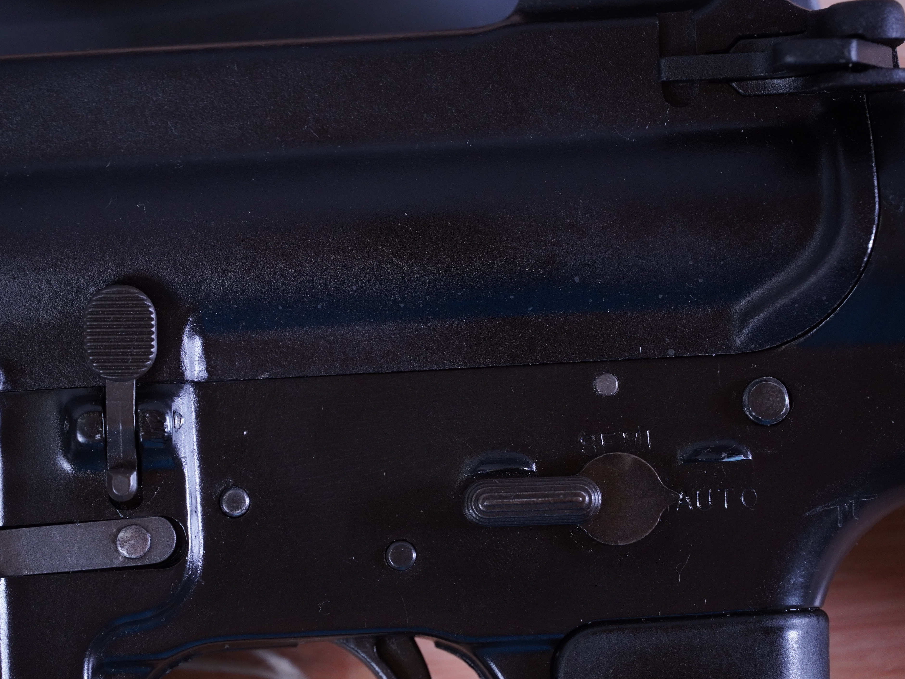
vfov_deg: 7.0
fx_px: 5556
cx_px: 448
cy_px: 340
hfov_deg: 9.3
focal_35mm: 213
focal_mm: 131
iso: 1000
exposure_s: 1/125
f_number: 5.6
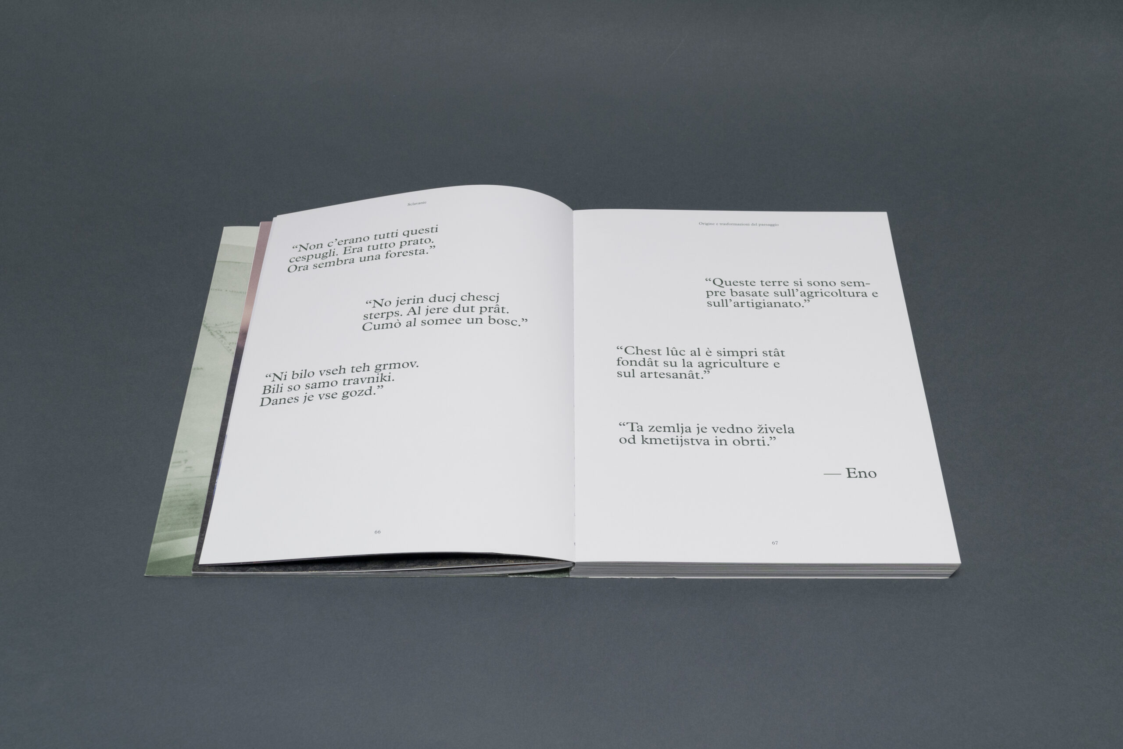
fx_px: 1263
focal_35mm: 40
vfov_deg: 33.0
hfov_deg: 47.9
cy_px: 374
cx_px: 562
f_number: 8
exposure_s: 1/125
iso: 200
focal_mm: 27
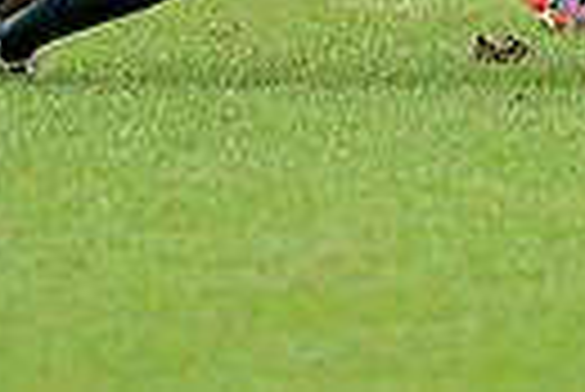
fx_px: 14137
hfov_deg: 2.4
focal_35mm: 869
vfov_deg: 1.6
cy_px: -475
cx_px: 693
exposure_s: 1/500
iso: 500
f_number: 2.8
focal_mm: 195
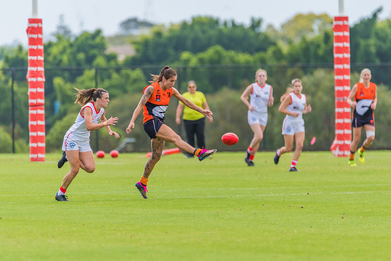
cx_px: 207
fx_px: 7427
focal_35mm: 684
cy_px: 149
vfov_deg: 2.0
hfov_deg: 3.0
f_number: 6.3
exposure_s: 1/1600
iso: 800
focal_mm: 600
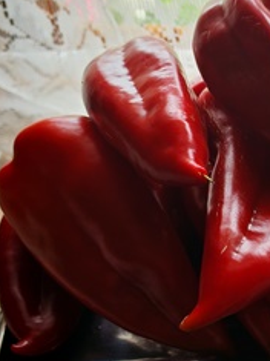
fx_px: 583
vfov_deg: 33.8
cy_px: 262
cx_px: 295
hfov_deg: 24.4
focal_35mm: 56
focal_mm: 6.83
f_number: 2
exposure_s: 1/100
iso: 200
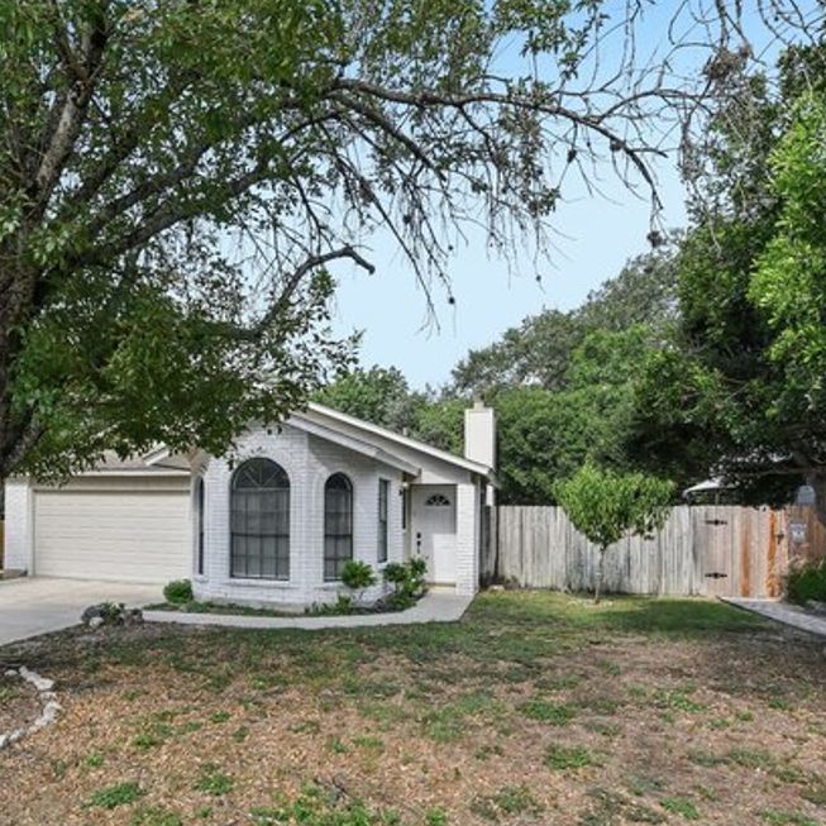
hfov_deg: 62.5
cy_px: 419
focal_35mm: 24
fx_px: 648
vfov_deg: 65.0
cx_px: 243
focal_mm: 18
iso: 400
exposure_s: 1/320
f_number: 8
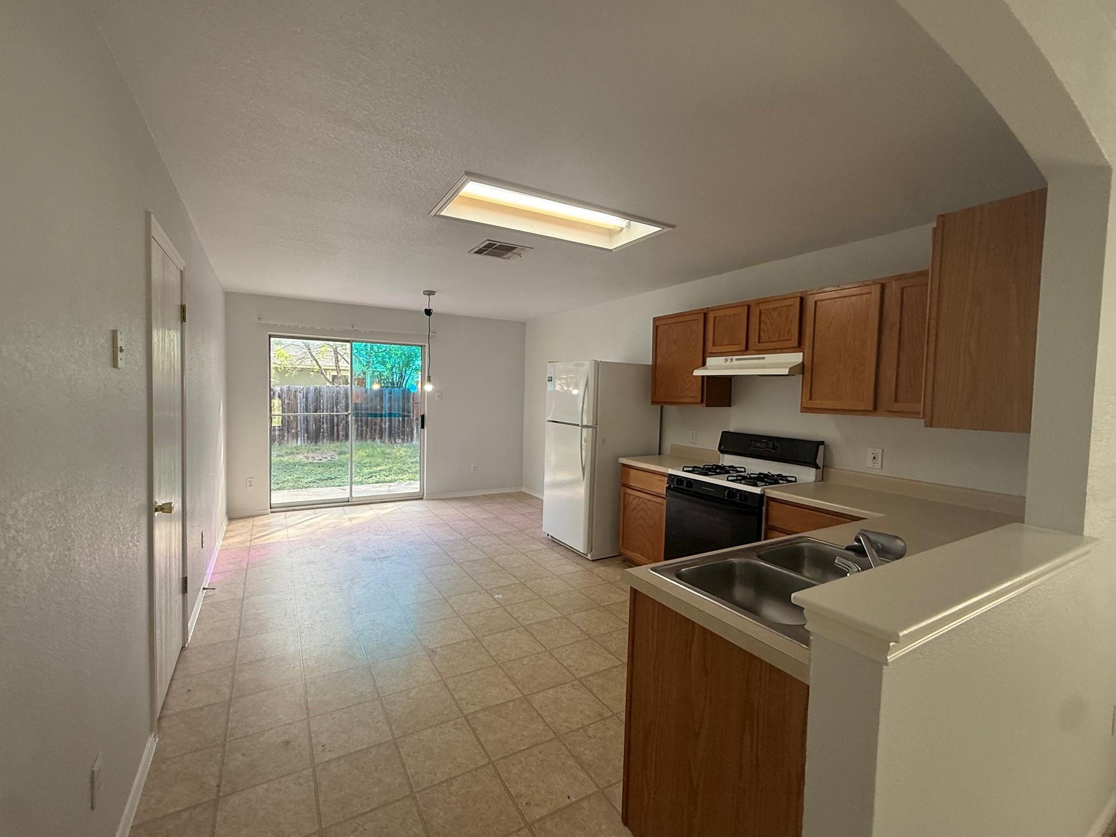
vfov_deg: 81.8
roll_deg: +0.8
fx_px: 484
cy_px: 414
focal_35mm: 15
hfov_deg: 98.1
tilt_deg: -1.0
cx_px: 547
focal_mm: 2.22
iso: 100
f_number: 2.2
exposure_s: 1/99
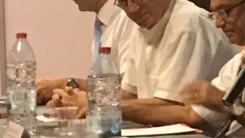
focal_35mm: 250
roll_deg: +0.2
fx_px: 1624
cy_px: 30
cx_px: 598
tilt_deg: -2.4
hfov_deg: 8.0
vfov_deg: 4.9
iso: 200
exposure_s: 1/33
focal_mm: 4.15
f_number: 2.2
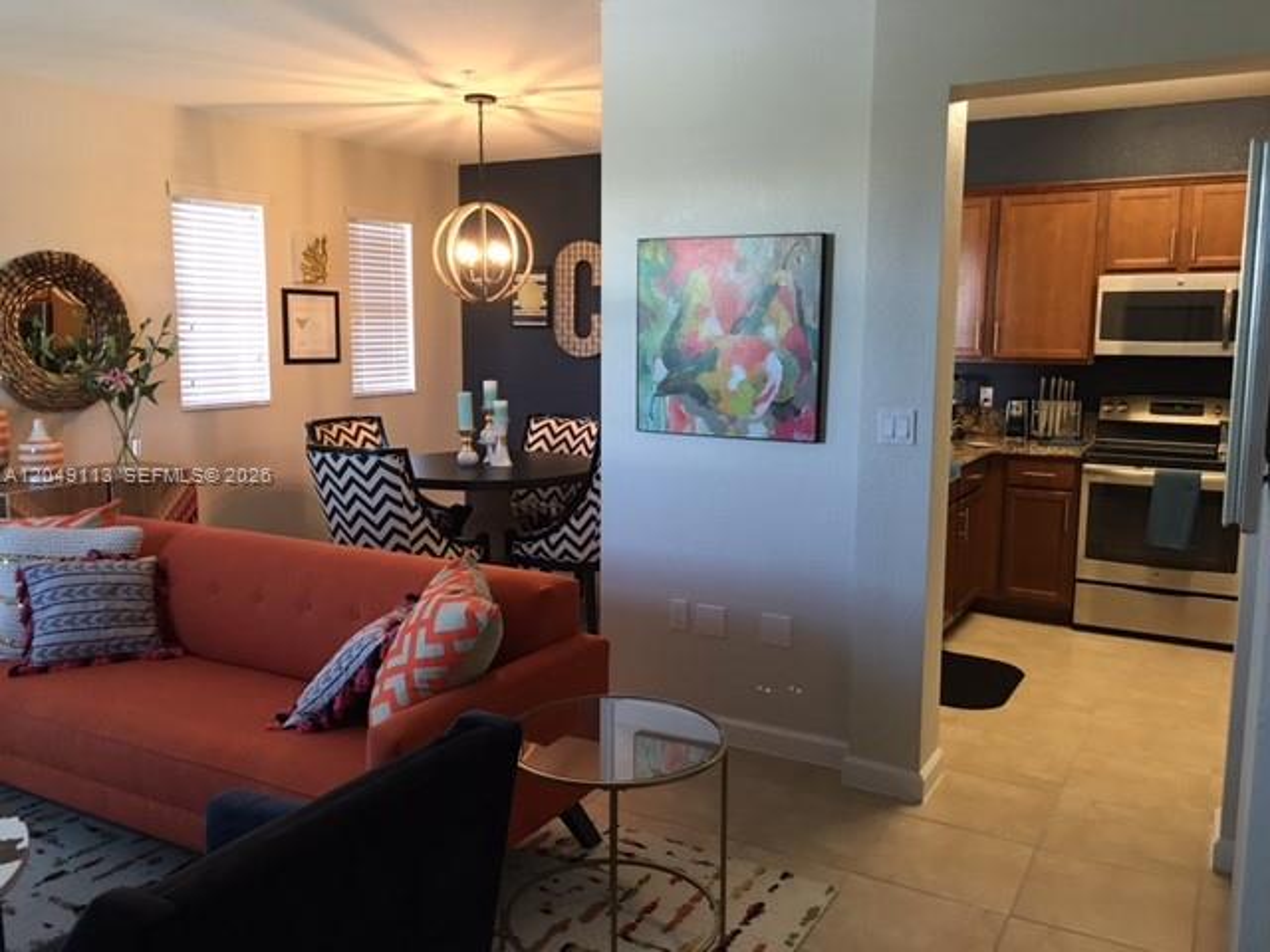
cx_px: 635
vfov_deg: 48.2
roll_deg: +0.8
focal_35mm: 29
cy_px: 476
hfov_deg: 61.7
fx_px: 1064
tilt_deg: -7.0
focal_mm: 4.15
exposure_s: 1/15
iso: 80
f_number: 2.2
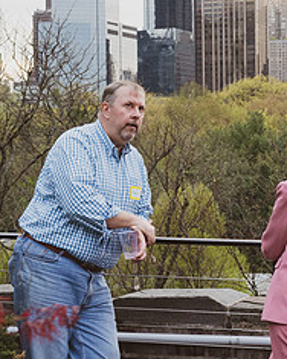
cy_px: 200
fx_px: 1200
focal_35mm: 113
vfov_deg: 17.0
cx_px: 282
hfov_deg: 13.5
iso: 1000
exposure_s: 1/320
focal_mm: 44
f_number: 4.5
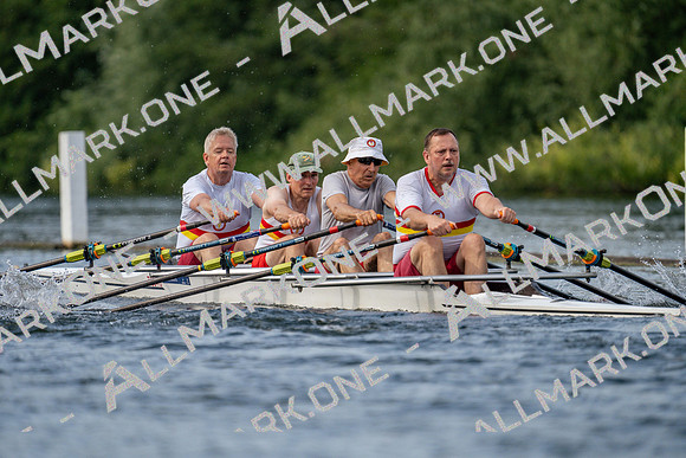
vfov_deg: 2.3
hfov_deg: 3.4
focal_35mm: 600
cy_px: 229
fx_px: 11435
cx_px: 343
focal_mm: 600
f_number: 6.3
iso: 400
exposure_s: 1/1600
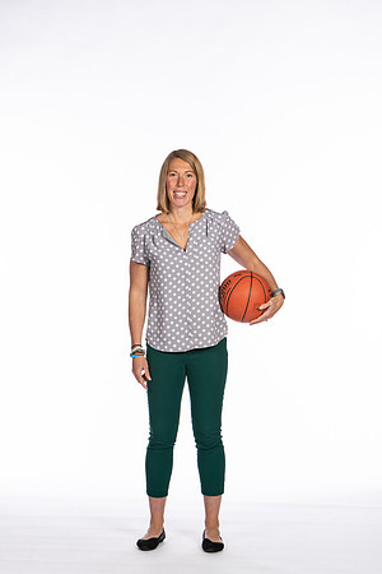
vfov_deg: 19.5
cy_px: 287
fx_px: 1671
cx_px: 191
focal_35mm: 105
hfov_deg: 13.0
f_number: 5.6
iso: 100
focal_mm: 70
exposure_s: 1/100
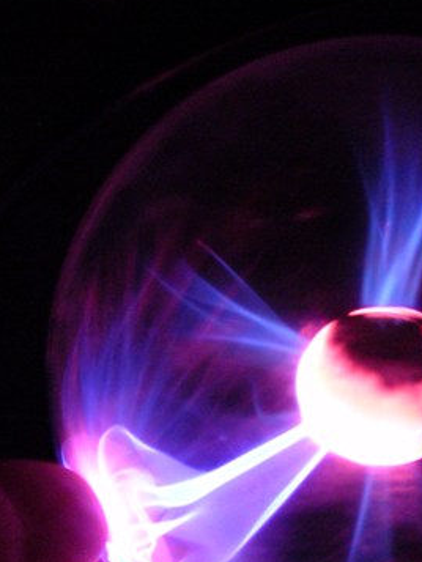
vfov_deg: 27.3
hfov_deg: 20.6
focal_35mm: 71
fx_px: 1153
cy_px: 350
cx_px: 304
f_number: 3.2
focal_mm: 6.3
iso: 200
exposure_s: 1/2
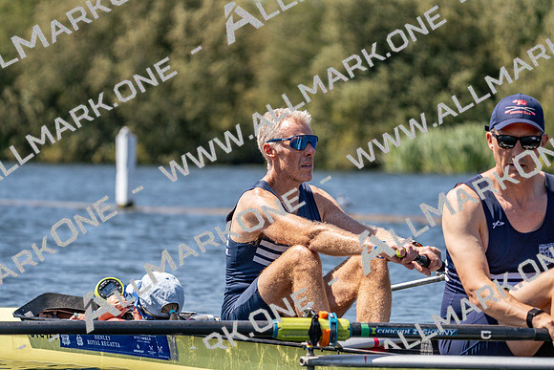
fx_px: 3771
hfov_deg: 8.4
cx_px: 277
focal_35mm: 245
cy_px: 185
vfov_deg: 5.6
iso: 320
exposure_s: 1/2000
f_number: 5.6
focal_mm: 245
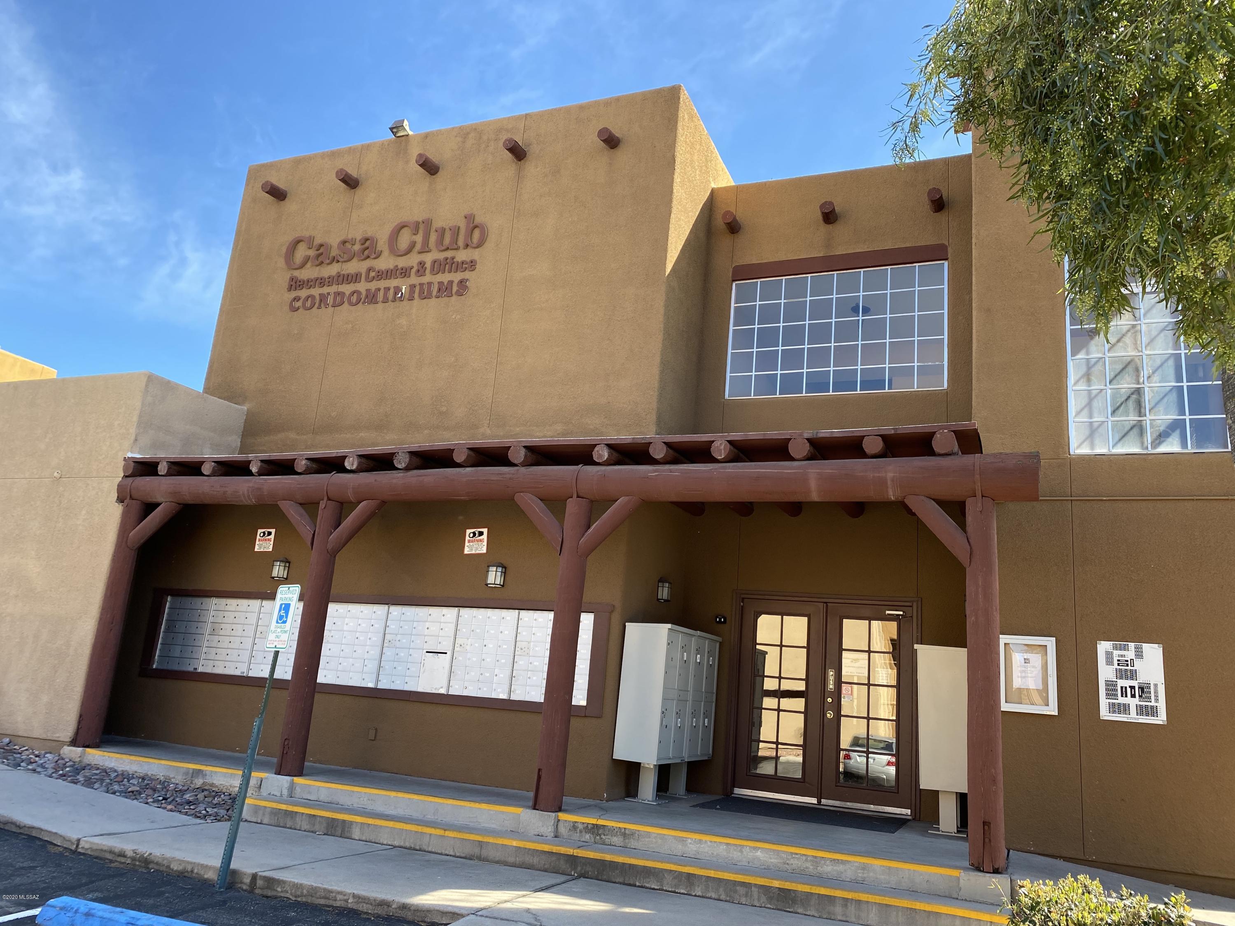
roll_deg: -5.0
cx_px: 618
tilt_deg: +13.9
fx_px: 928
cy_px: 463
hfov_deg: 67.3
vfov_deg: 53.1
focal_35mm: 26
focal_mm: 4.25
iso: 32
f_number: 1.8
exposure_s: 1/555
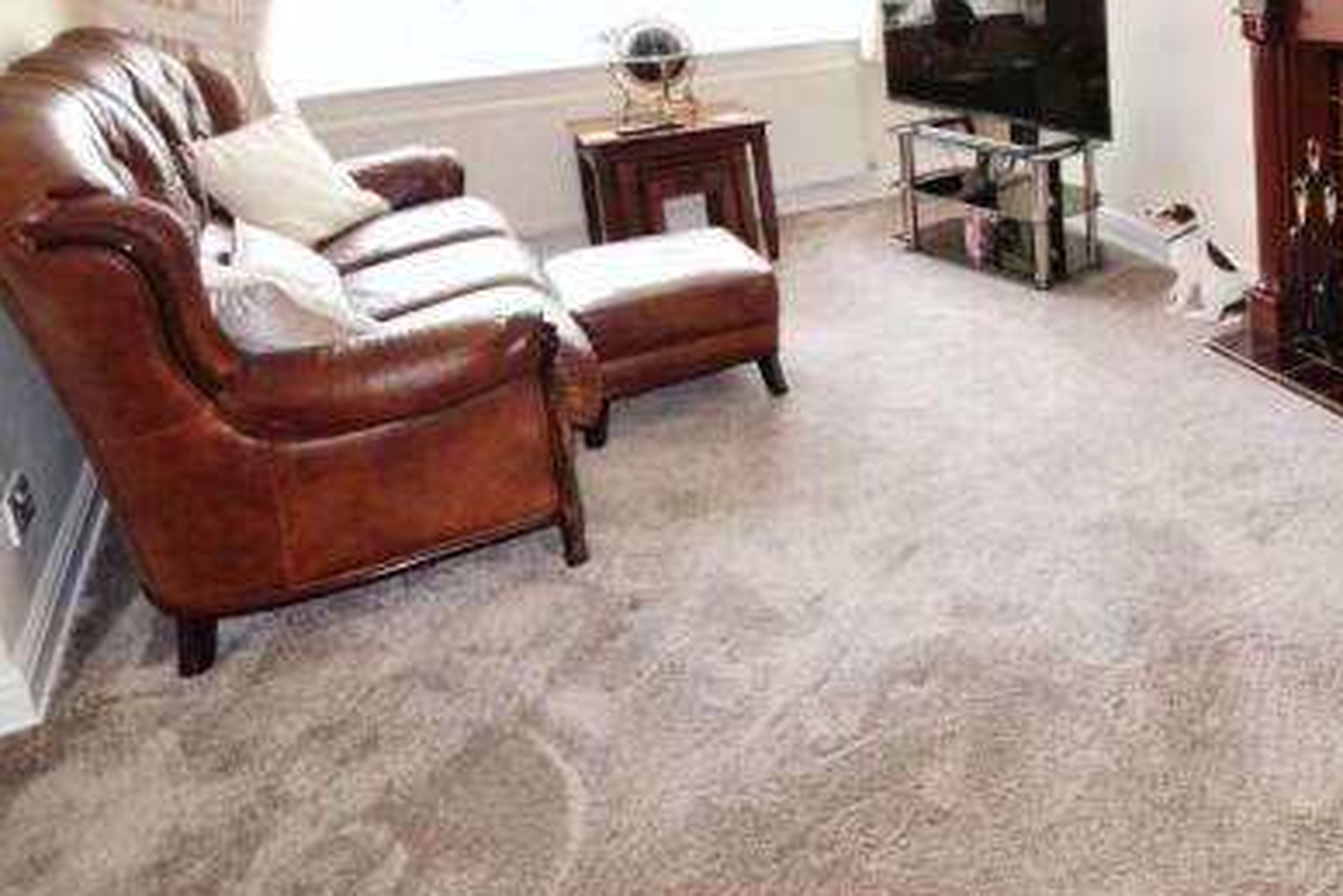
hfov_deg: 59.0
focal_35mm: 28
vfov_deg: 44.7
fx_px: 1039
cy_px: 199
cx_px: 1130
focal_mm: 11
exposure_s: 1/60
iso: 400
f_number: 4
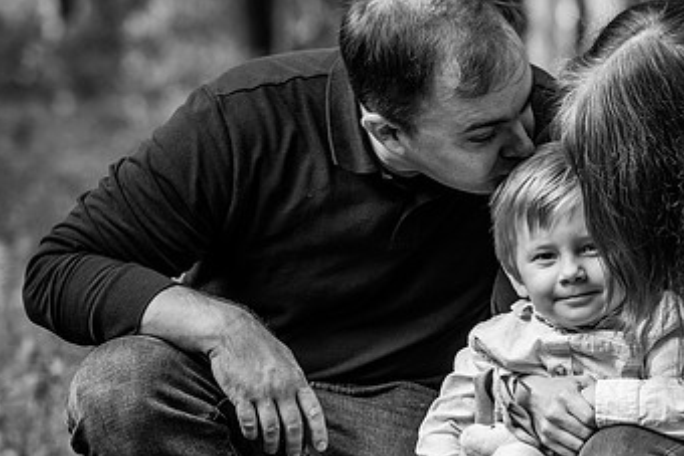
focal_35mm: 316
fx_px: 6006
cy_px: 316
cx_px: 539
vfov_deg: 4.4
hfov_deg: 6.5
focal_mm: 185
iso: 640
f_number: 6.3
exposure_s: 1/320
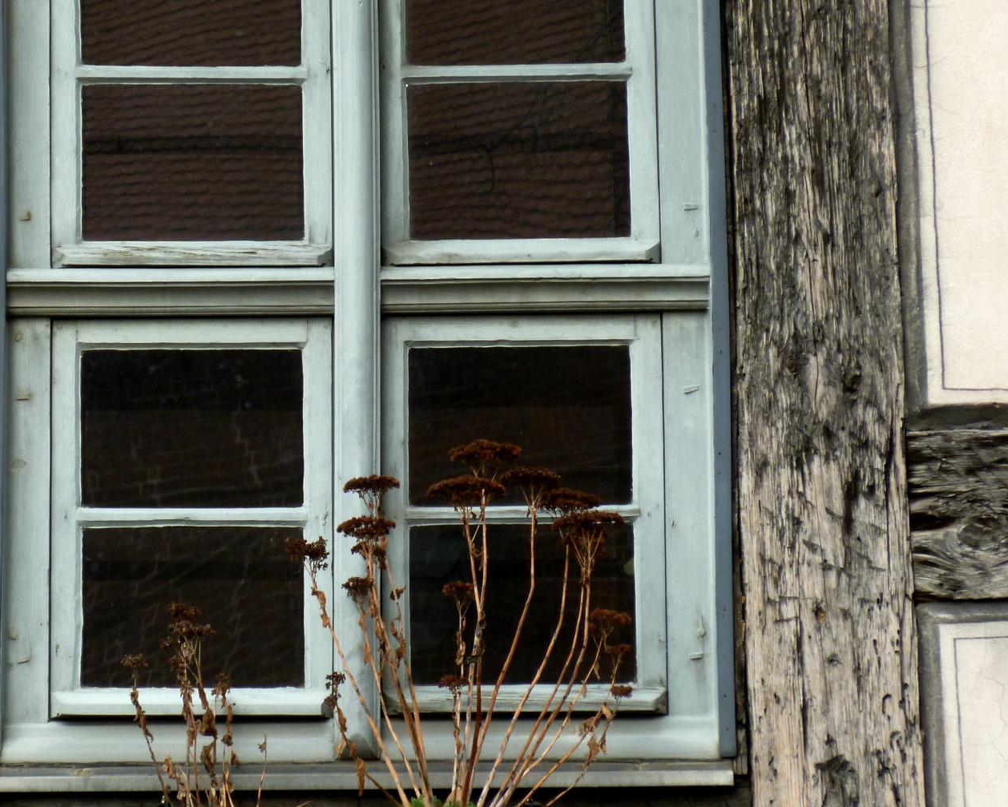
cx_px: 325
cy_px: 436
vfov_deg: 6.9
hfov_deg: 8.6
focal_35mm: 224
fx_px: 6684
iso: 100
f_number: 5.1
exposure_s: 1/80
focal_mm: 25.2
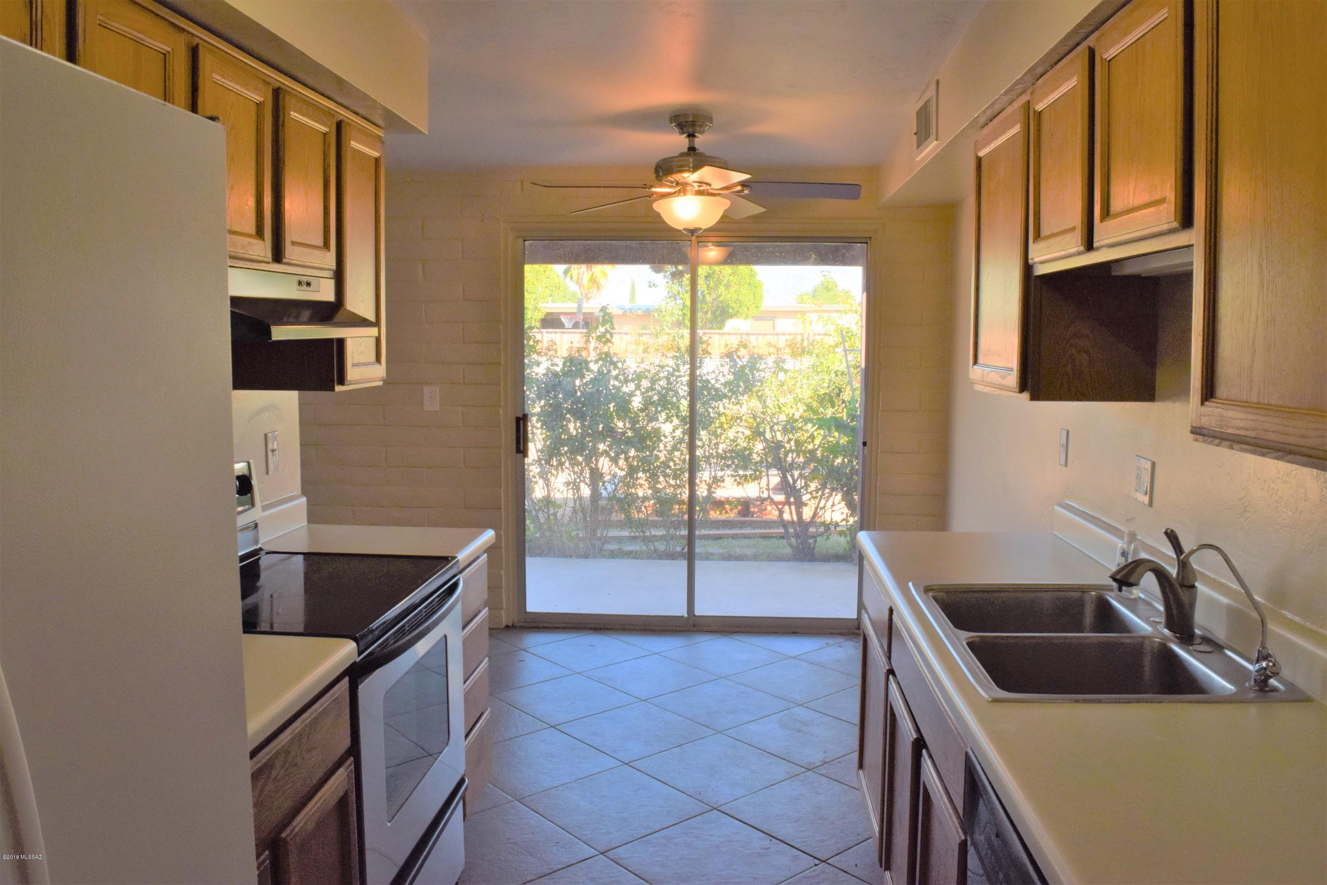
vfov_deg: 47.9
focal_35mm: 27
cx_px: 664
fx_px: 995
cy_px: 442
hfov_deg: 67.4
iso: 400
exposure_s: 1/200
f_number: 10
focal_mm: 18
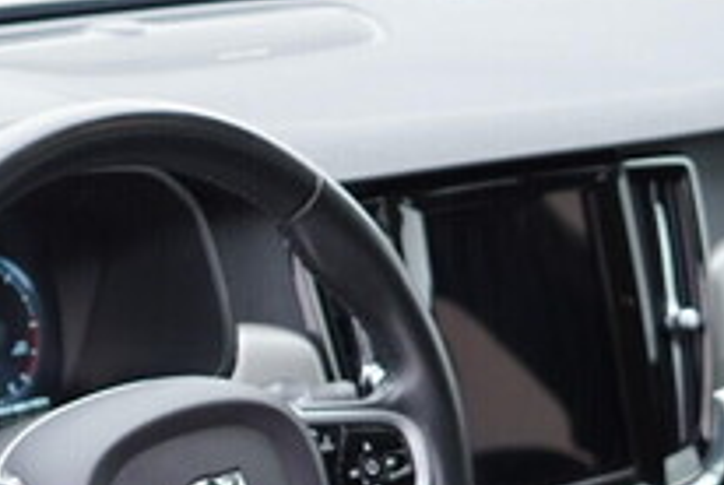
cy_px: 564
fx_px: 1933
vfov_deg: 13.9
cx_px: 162
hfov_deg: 21.0
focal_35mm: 96
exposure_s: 1/40
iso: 250
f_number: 2.8
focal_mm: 24
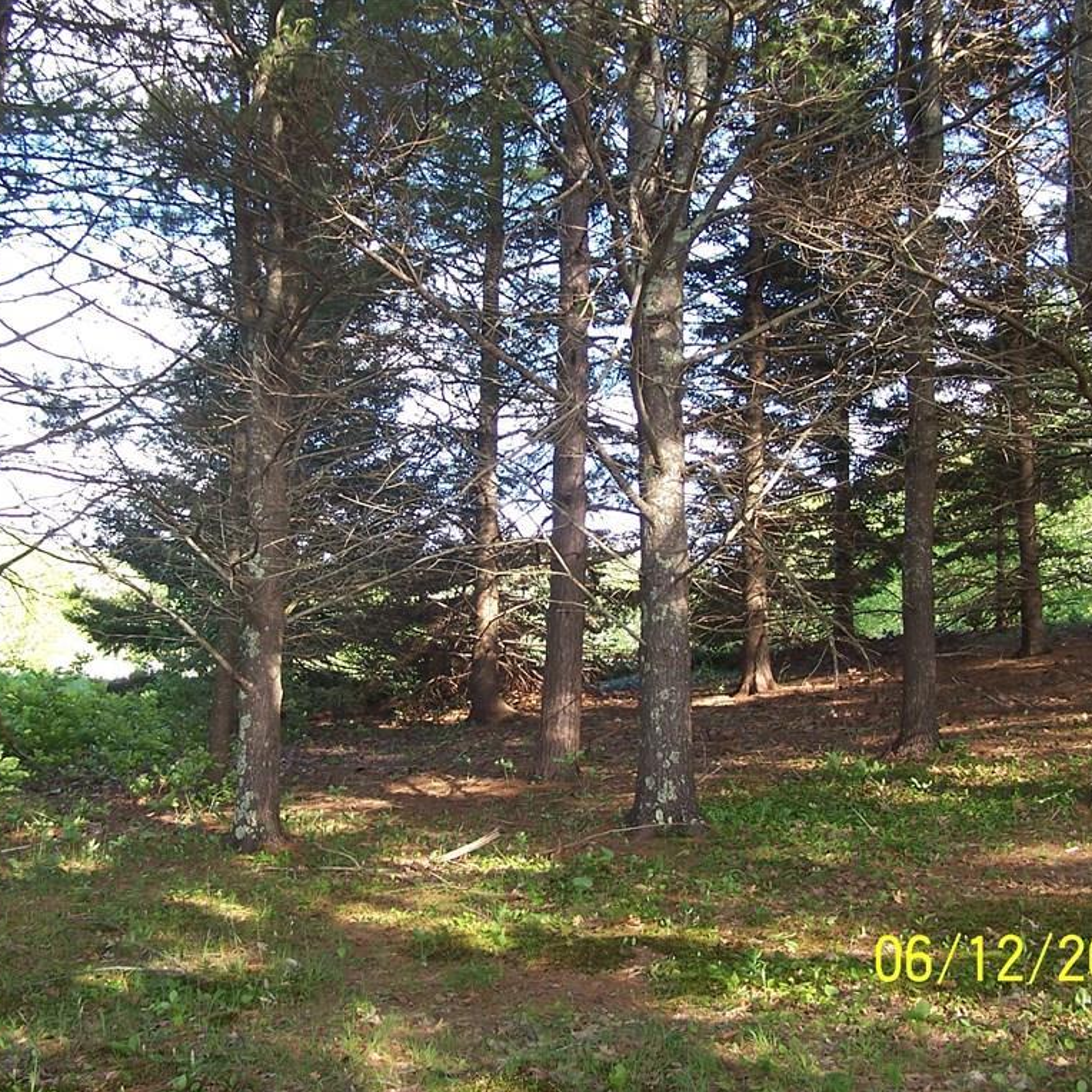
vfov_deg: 37.6
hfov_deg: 37.5
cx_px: 527
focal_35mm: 45
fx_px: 1606
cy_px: 546
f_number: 2.8
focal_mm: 6.3
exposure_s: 1/60
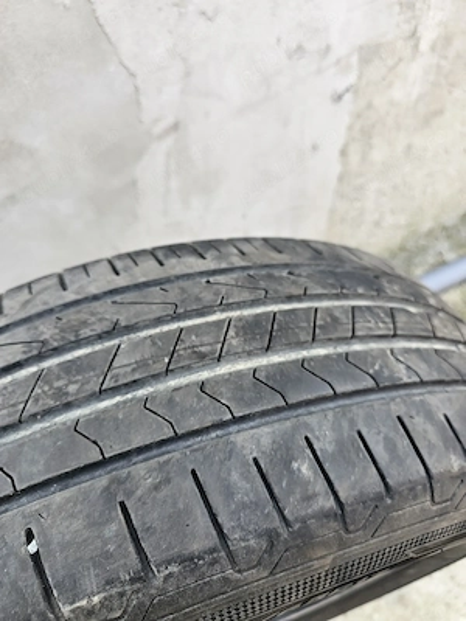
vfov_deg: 73.9
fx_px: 413
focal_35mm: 23
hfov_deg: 58.9
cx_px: 233
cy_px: 310
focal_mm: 6.3
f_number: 1.7
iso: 32
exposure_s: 1/180
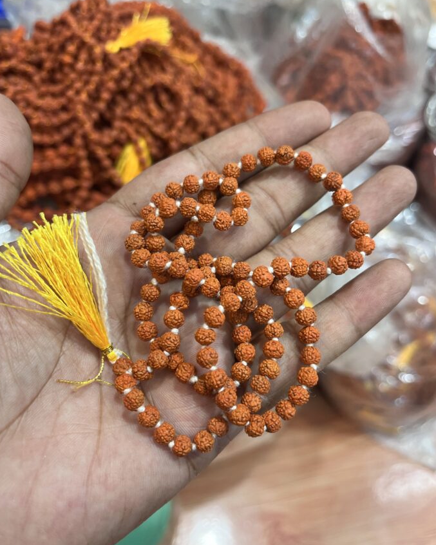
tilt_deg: -52.6
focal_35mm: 28
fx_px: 452
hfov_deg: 51.5
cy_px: 272
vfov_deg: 62.2
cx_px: 220
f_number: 1.6
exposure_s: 1/100
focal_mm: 5.1
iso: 125
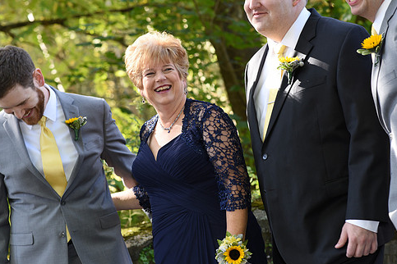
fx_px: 1125
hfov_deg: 20.0
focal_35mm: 102
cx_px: 189
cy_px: 119
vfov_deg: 13.4
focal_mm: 85
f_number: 4.5
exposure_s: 1/200
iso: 500
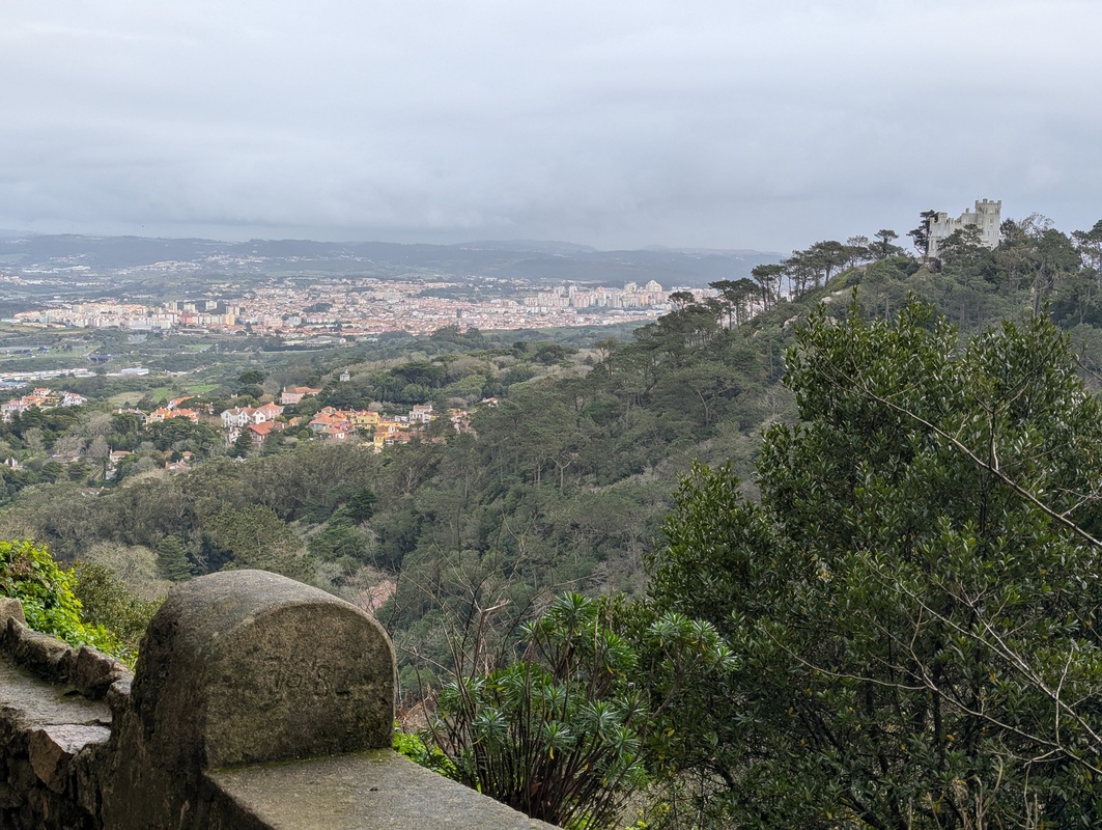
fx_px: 1530
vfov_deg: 30.3
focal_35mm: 48
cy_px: 415
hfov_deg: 39.6
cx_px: 551
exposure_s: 1/730
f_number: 1.85
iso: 47
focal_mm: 6.81
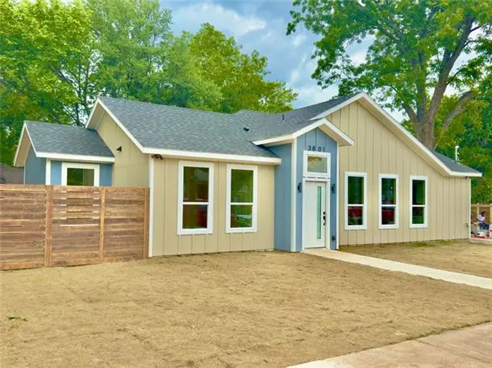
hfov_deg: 55.4
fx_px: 469
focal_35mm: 33
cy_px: 184
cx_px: 246
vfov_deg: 42.9
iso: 100
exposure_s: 1/2336
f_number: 1.78
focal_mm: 6.76
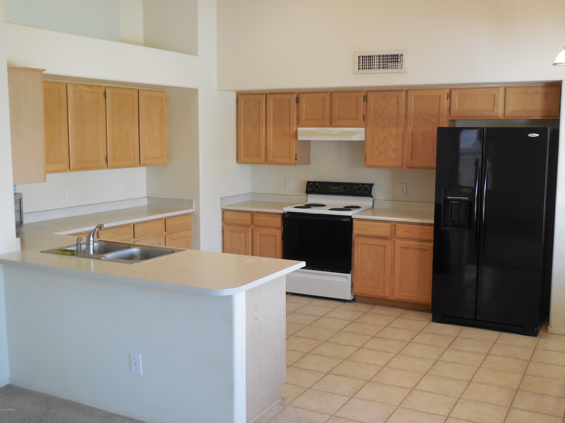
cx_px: 282
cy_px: 212
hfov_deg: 46.8
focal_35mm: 40
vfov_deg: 36.0
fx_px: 653
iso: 320
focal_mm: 7.1
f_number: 3.6
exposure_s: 1/30
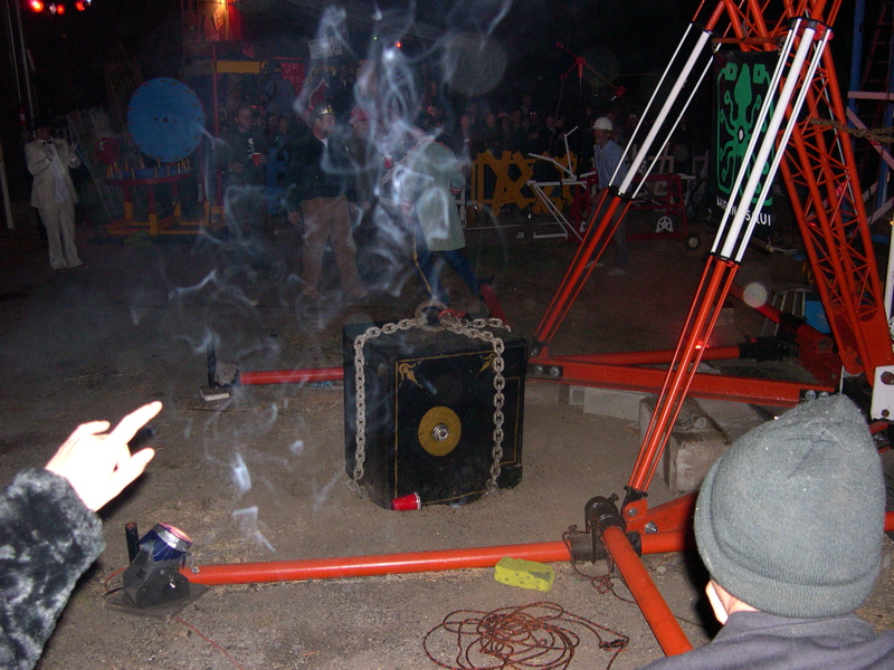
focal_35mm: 38
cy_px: 335
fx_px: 981
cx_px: 447
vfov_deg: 37.7
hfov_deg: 49.0
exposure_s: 1/60
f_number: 2.8
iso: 400
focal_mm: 8
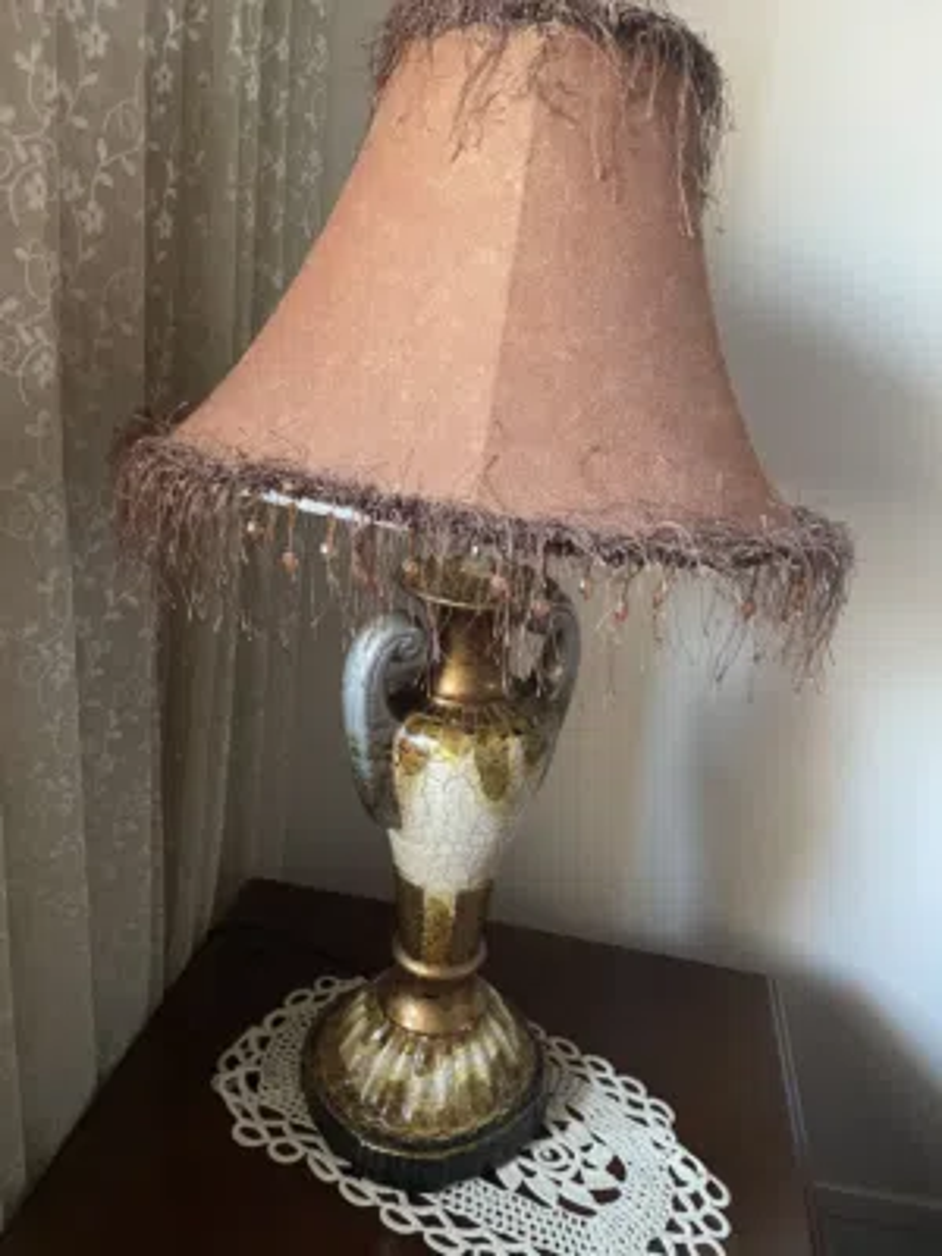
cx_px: 471
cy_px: 628
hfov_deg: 53.1
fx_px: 943
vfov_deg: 67.3
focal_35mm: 26
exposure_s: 1/25
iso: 500
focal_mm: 4.2
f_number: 1.6
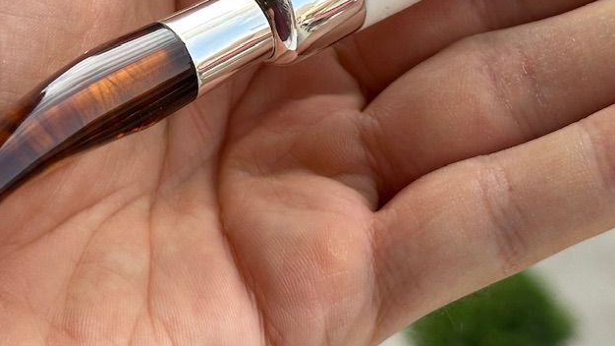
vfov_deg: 11.2
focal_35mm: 107
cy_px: -38
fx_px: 1745
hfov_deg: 19.9
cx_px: 197
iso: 64
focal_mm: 6.86
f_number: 1.78
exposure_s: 1/651
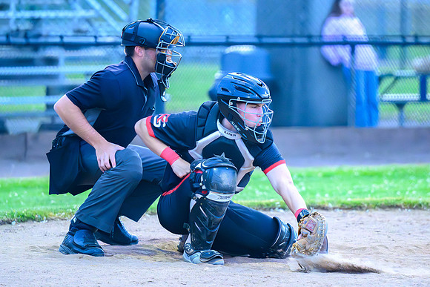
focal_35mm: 267
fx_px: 3194
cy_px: 129
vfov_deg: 5.1
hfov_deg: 7.7
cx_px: 245
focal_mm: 175
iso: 10000
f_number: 2.8
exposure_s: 1/2500
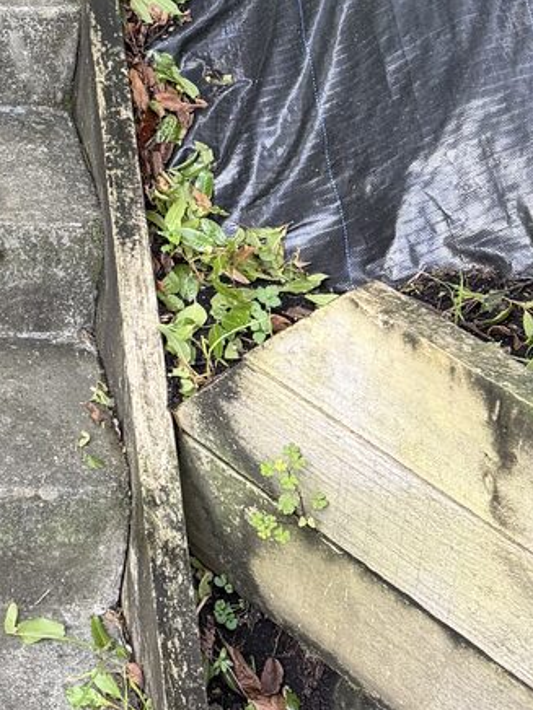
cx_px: -261
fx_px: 1807
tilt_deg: -17.7
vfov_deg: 20.6
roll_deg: +1.1
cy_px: -171
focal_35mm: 88
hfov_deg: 15.5
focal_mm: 6.76
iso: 160
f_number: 1.78
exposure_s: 1/121
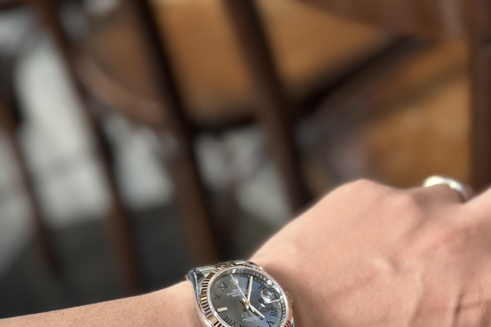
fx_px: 914
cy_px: 316
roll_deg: +12.9
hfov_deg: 30.1
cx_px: 244
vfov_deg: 19.8
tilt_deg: -44.1
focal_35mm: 67
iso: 640
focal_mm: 6.86
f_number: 1.78
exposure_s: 1/25
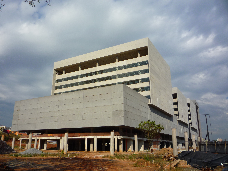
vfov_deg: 46.8
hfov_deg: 60.0
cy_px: 86
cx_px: 114
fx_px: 198
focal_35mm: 30
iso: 100
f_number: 5.6
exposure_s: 1/640
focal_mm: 5.2
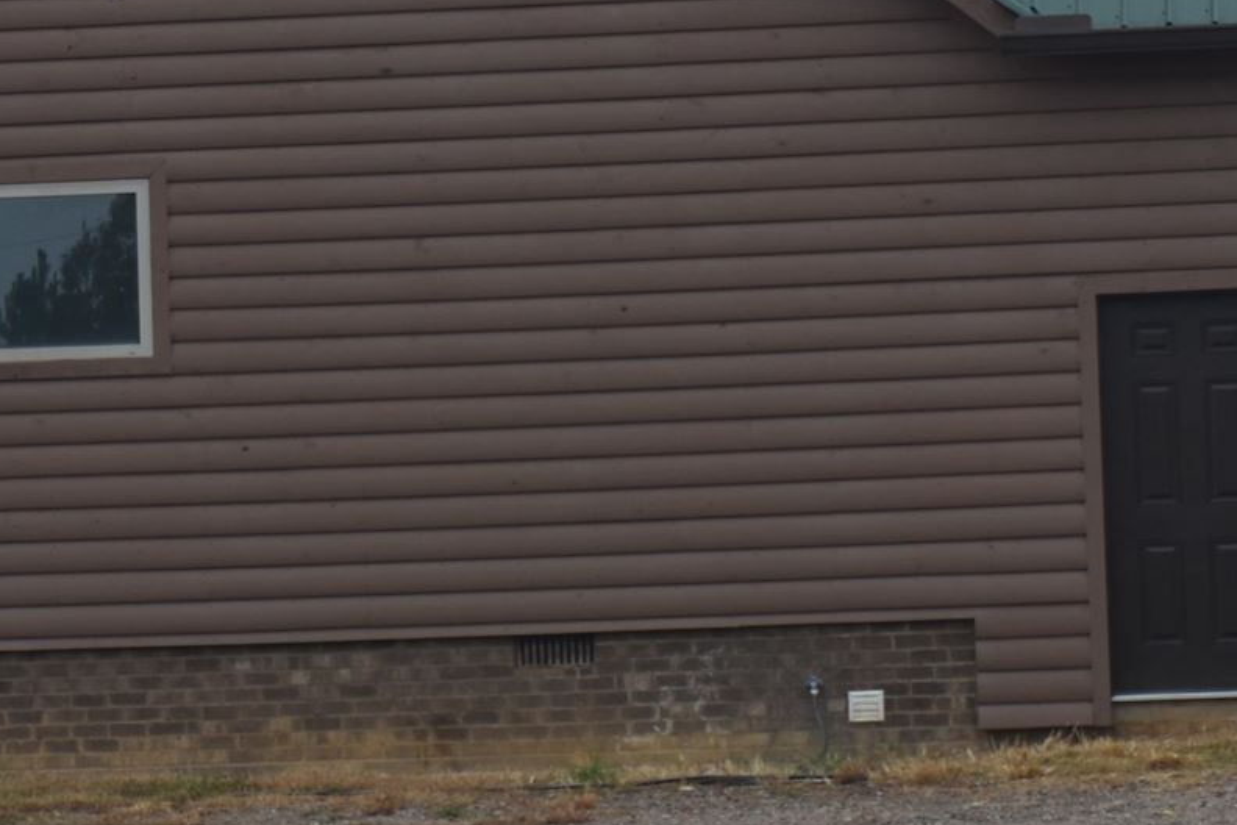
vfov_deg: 8.4
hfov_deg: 12.6
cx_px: 675
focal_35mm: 163
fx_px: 5600
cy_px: 558
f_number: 5
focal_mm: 28
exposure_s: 1/100
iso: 100
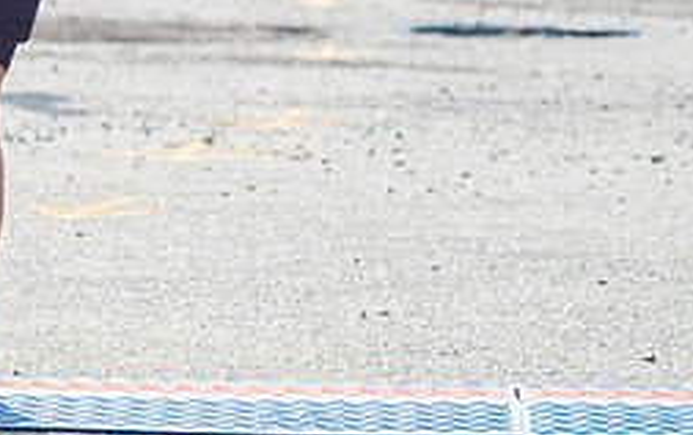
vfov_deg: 3.9
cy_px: -278
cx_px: -152
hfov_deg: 6.2
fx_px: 6370
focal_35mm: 337
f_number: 4.5
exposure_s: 1/1250
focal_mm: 92
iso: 250
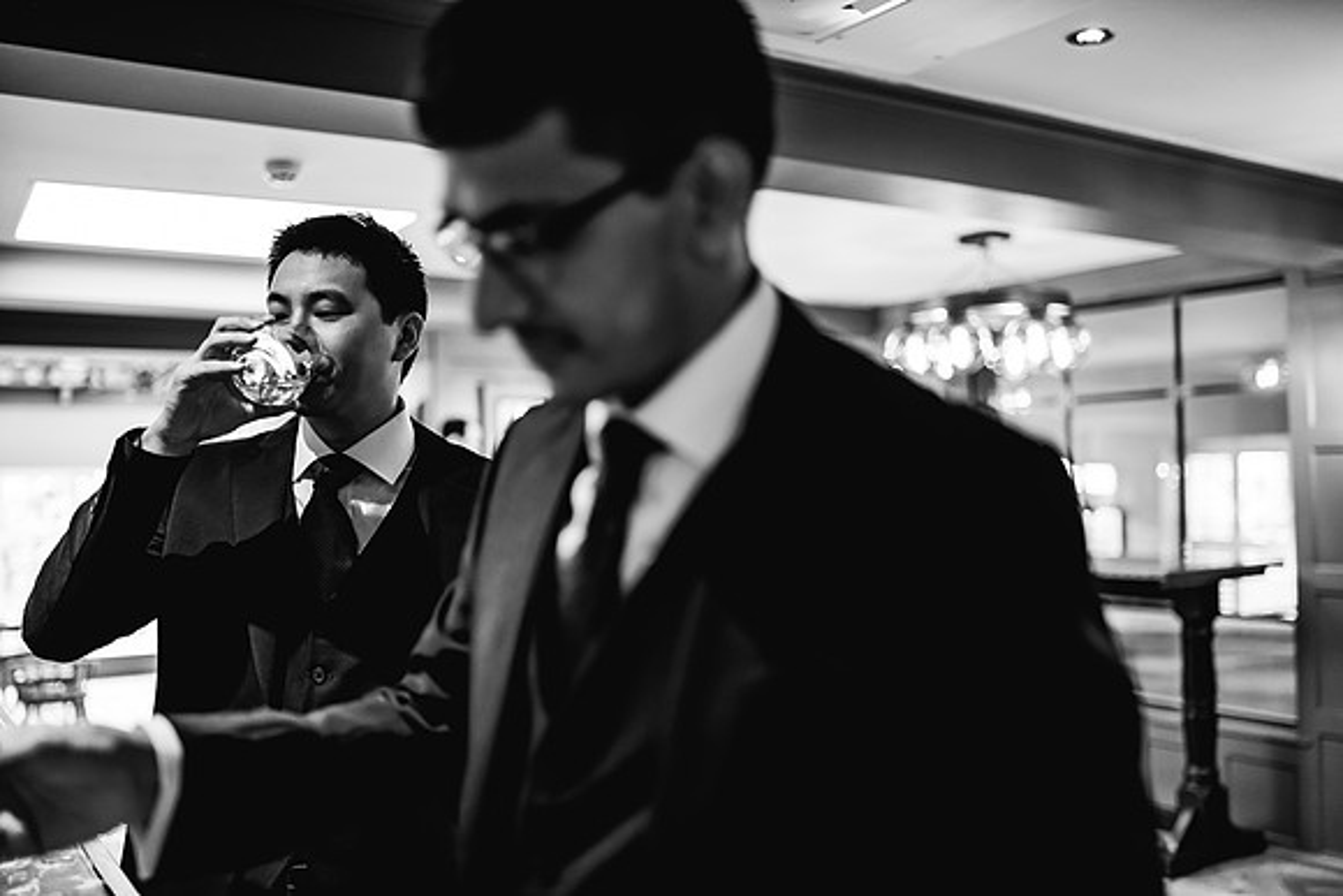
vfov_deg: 37.9
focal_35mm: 35
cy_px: 448
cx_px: 672
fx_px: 1306
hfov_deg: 54.4
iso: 1250
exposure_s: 1/250
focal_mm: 35
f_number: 1.4
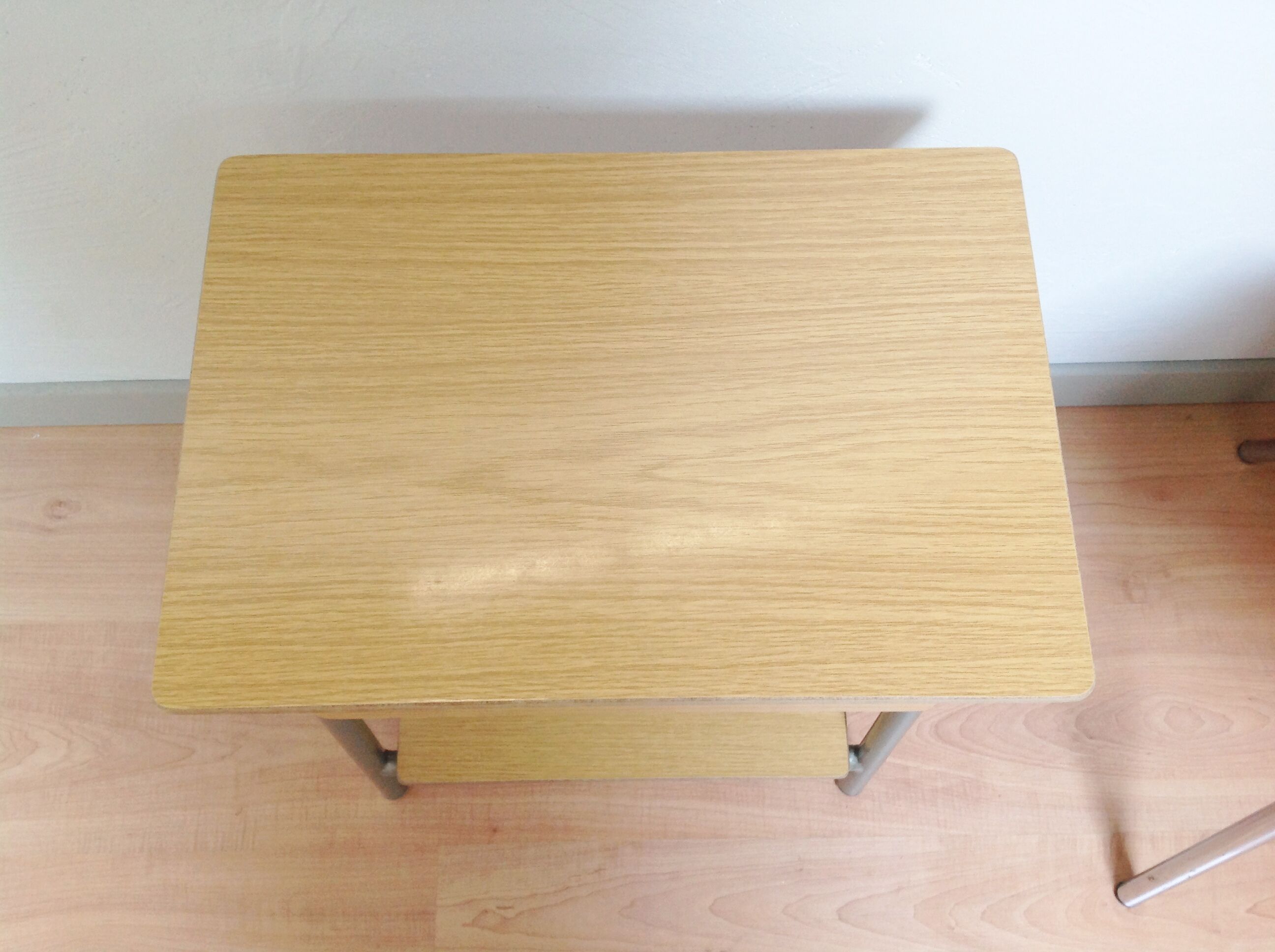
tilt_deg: -69.3
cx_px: 638
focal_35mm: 35
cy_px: 476
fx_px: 1287
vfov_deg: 40.6
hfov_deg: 52.7
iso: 80
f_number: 2.4
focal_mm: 4.28
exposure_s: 1/15
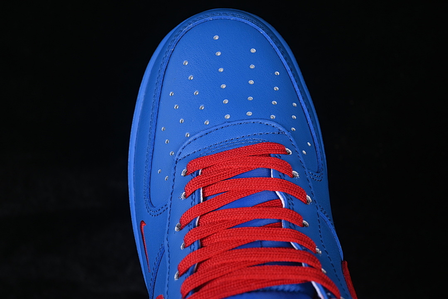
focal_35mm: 75
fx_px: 933
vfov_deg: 18.2
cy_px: 150
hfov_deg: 27.0
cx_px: 224
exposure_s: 1/60
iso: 160
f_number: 6.3
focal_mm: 50
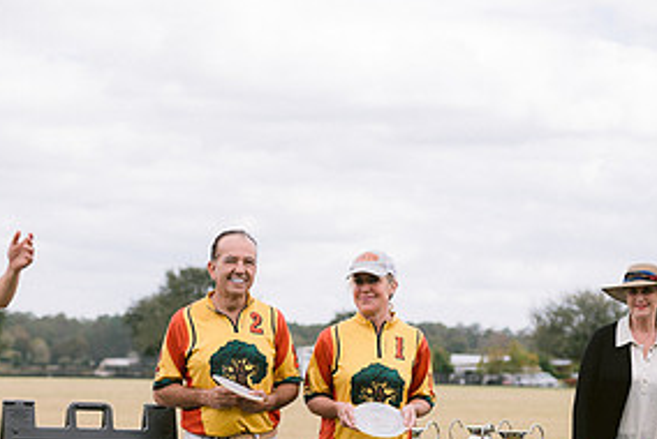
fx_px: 1863
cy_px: 366
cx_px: 81
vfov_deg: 13.4
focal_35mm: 102
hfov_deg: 19.7
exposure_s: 1/2500
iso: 200
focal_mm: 50
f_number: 2.8
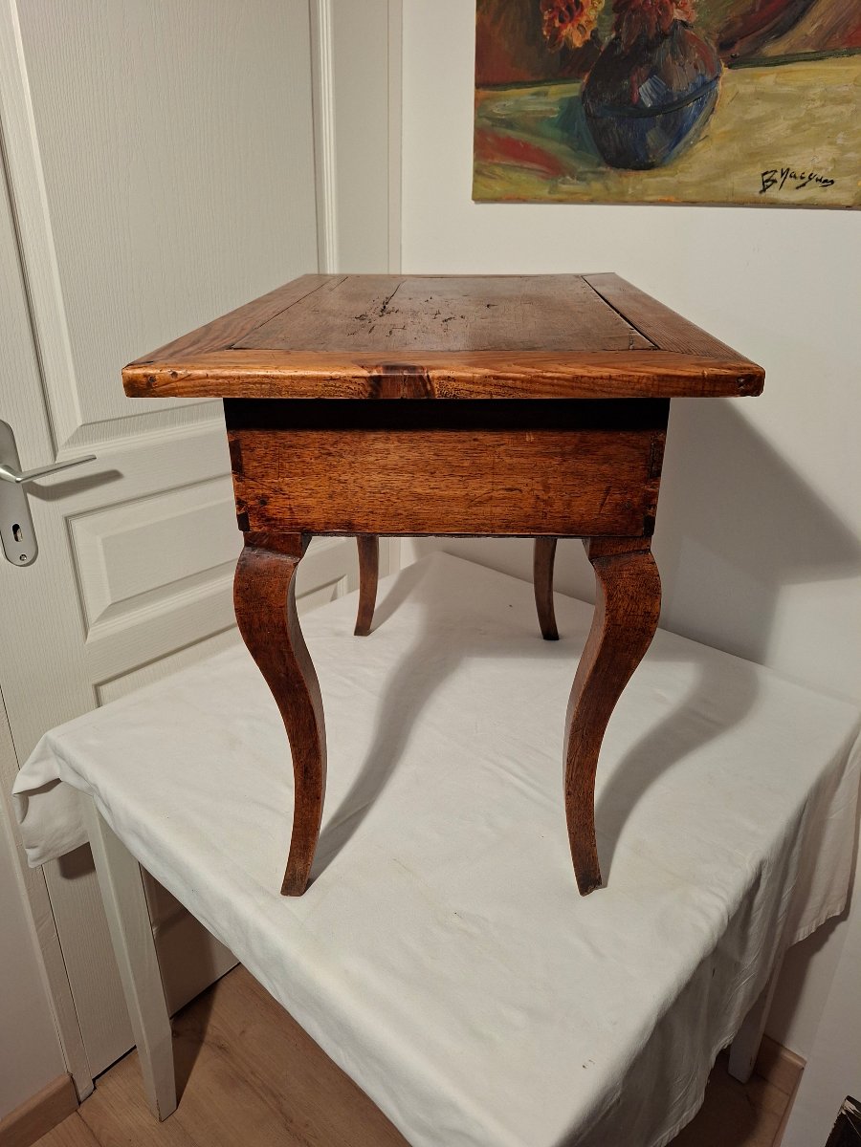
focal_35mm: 23
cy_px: 574
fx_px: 763
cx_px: 430
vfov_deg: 73.9
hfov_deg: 58.9
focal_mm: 5.54
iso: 250
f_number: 1.8
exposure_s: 1/100
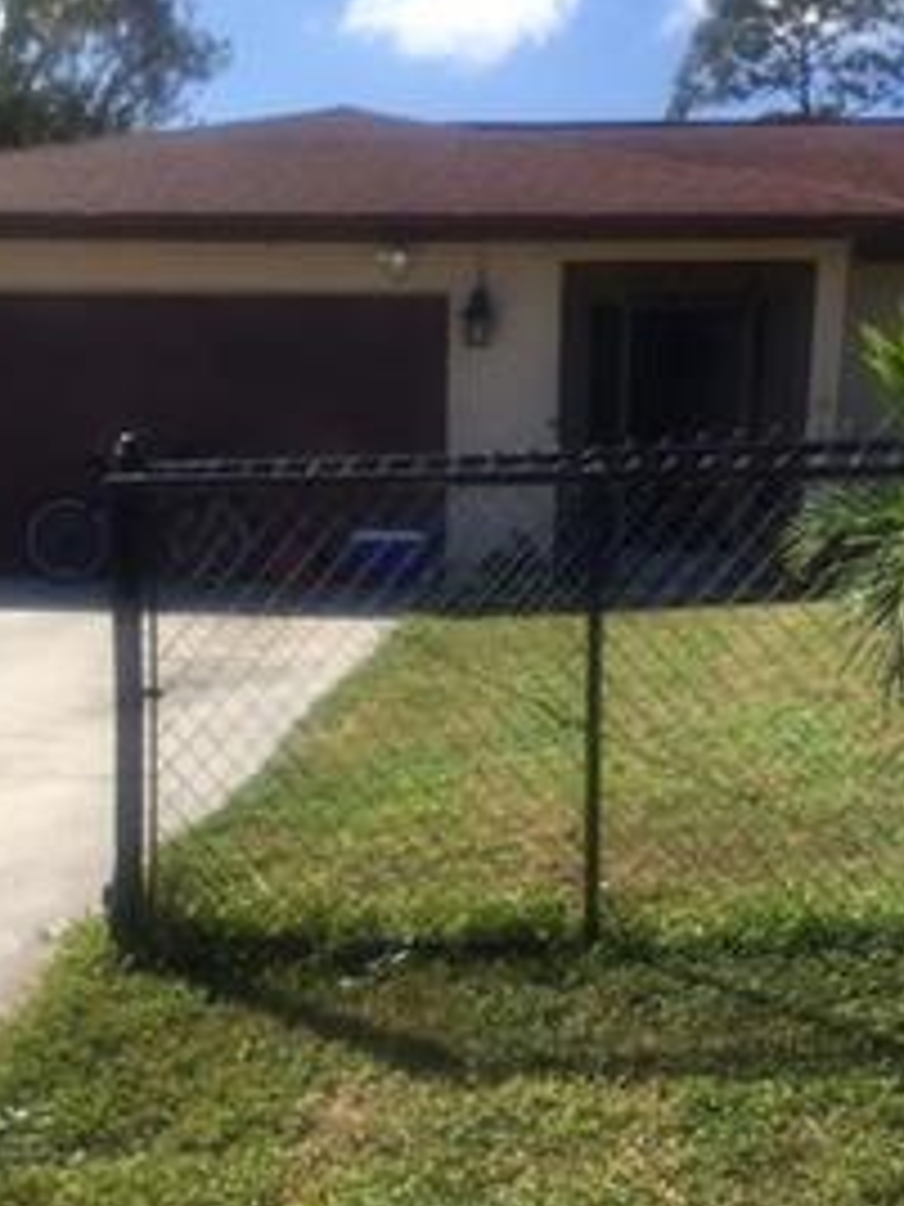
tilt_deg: -8.0
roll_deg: -2.9
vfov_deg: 35.9
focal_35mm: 52
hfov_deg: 28.0
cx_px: 463
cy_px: 918
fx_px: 1811
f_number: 2.2
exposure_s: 1/1637
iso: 25
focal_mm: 4.15
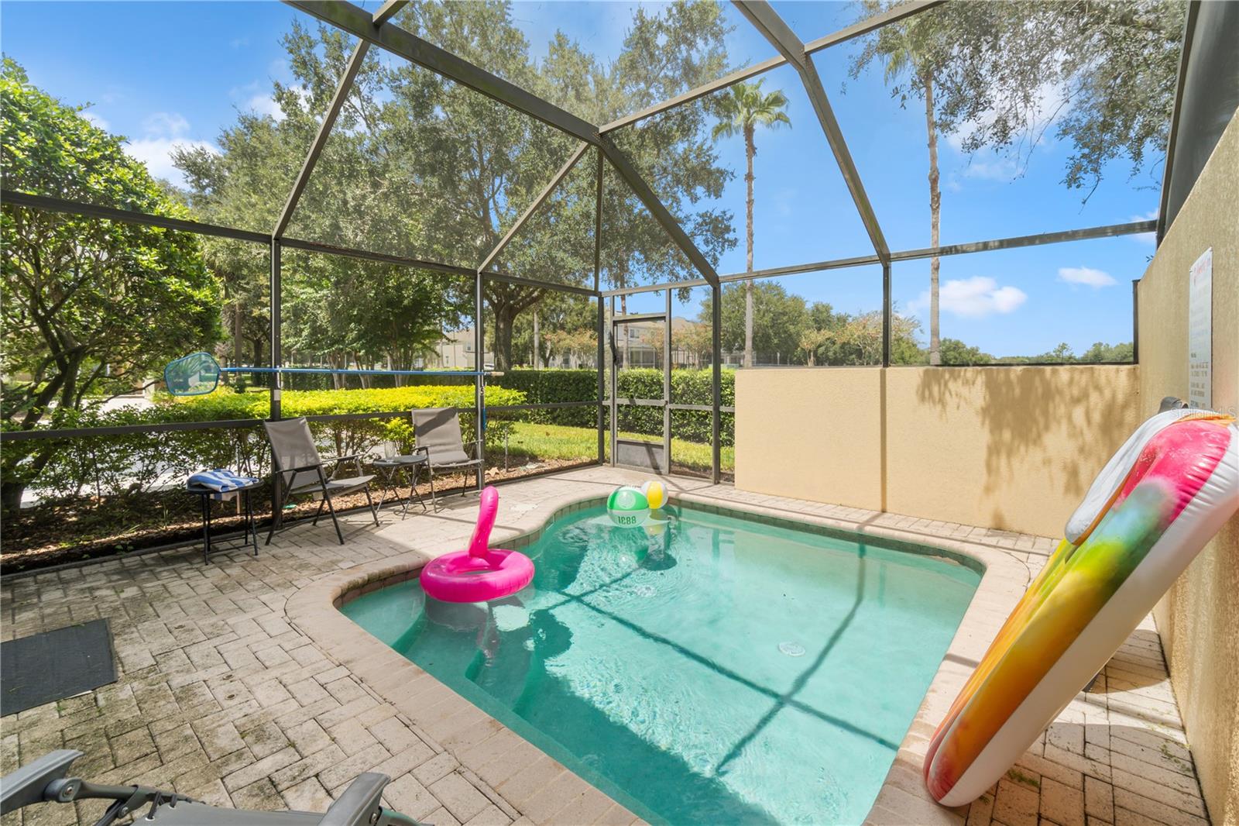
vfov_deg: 77.3
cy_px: 413
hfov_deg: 100.4
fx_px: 516
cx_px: 620
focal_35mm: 15
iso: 100
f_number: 11
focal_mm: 10
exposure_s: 1/20
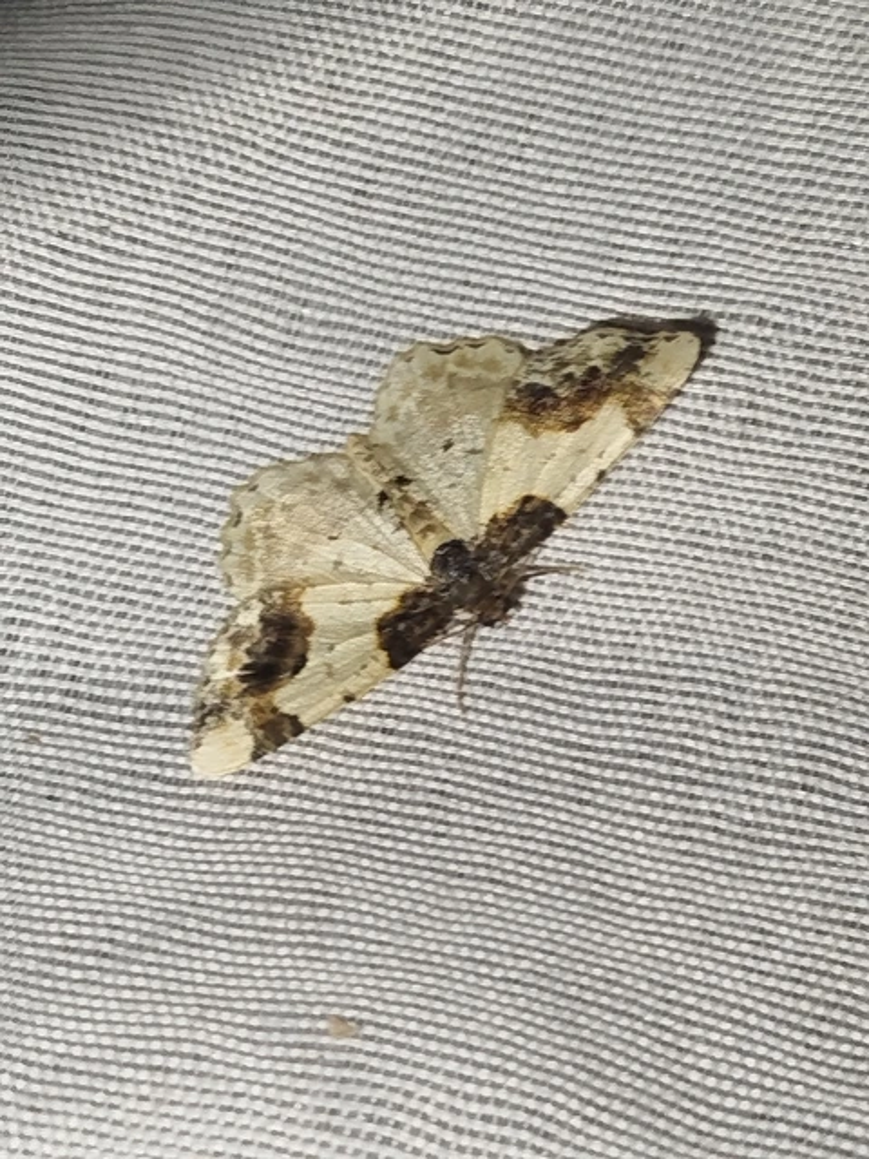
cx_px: 434
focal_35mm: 84
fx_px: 2812
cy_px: 580
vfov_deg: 23.3
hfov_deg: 17.6
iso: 100
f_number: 1.7
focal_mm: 5.31
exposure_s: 1/50
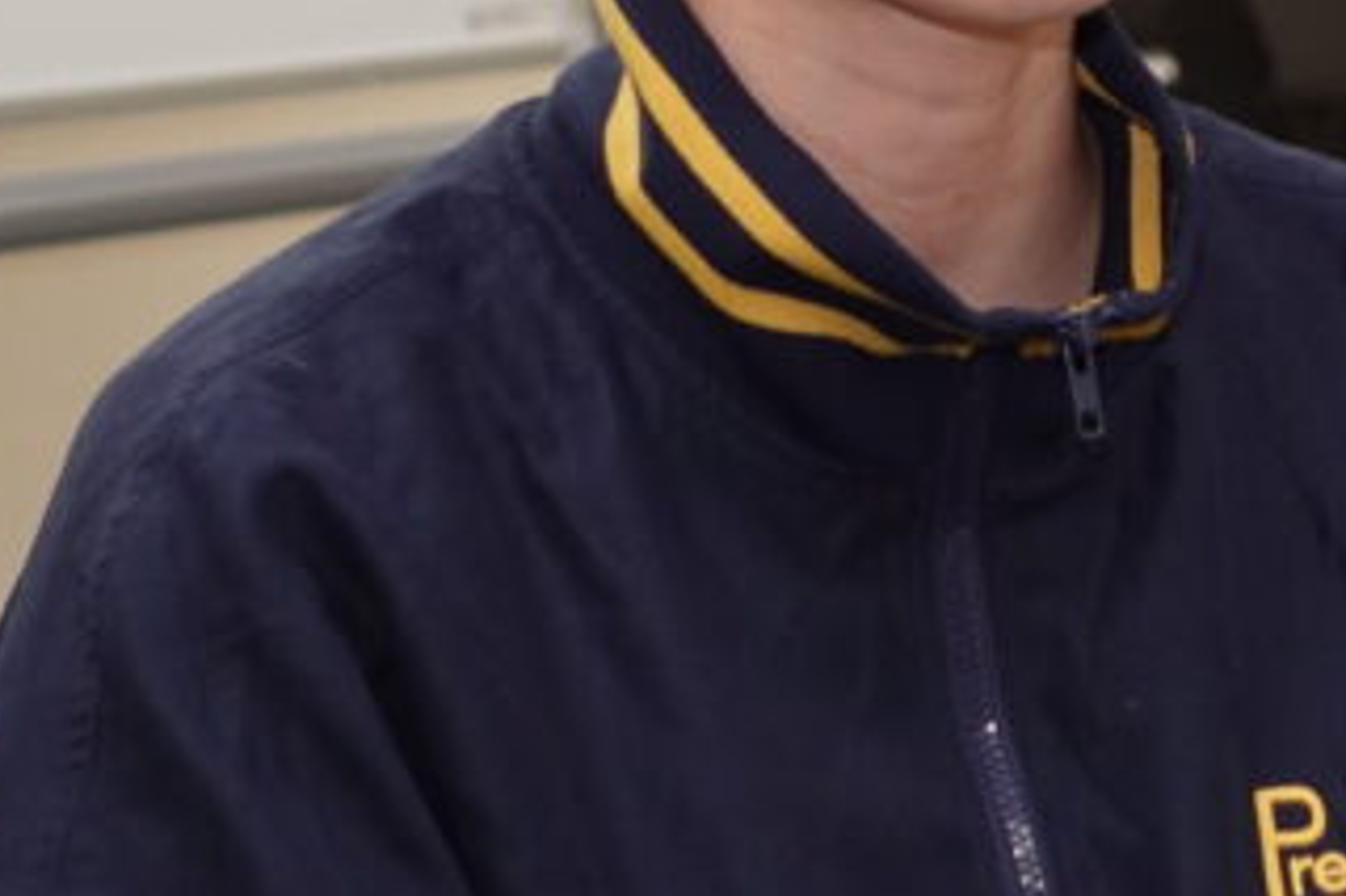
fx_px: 8370
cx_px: 1283
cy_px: 221
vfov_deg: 6.1
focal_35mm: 224
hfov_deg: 9.1
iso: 400
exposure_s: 1/80
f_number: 2.8
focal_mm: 25.7
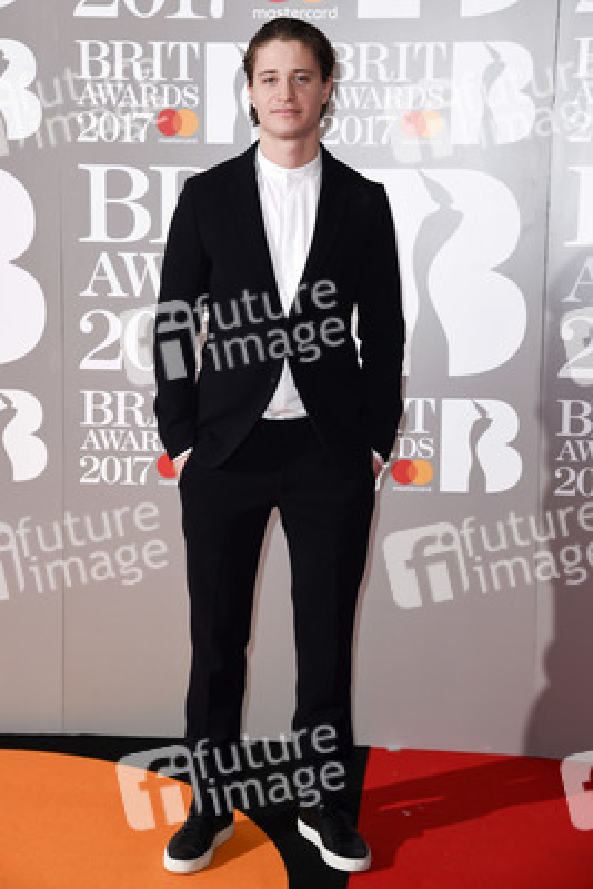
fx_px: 1728
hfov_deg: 19.5
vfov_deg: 28.8
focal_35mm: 70
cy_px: 444
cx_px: 296
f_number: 5.6
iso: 400
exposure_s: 1/250
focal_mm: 70
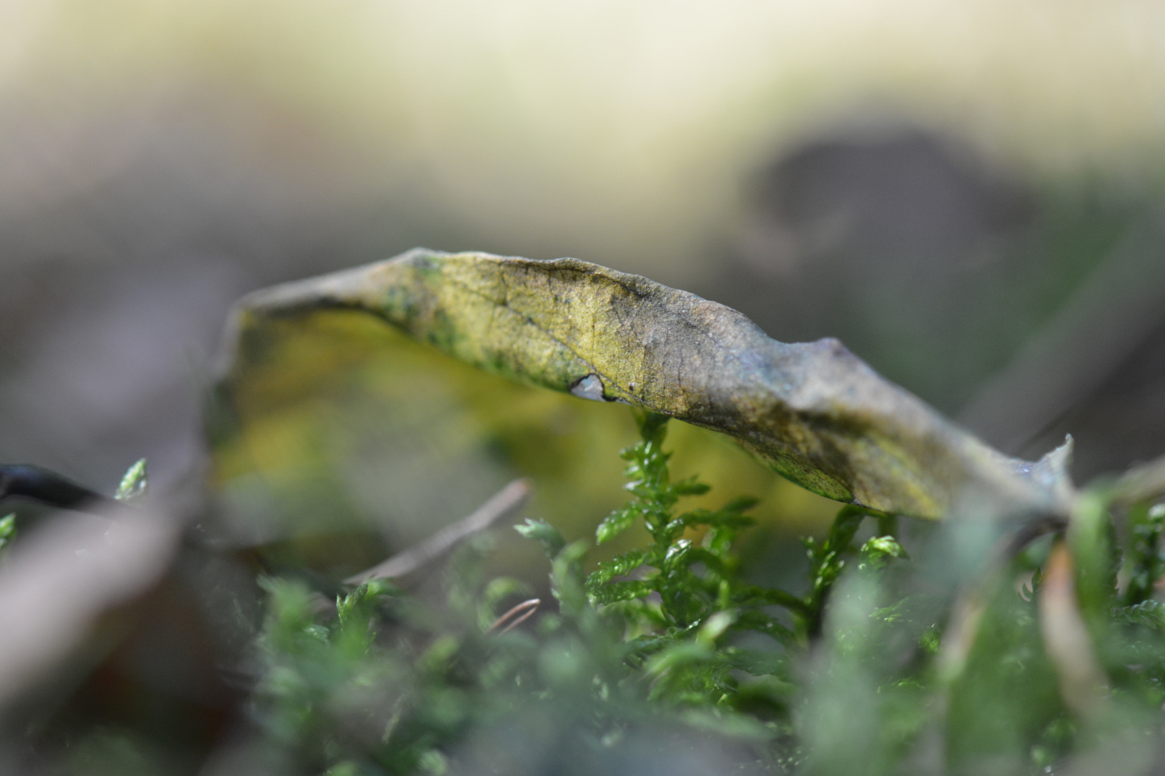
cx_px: 582
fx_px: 5096
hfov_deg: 13.0
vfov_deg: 8.7
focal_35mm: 158
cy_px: 388
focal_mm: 105
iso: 800
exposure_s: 1/125
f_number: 5
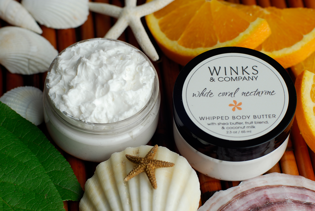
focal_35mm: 75
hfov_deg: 27.0
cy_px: 106
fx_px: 657
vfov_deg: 18.2
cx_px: 158
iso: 100
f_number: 5.6
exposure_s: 1/60
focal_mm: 50
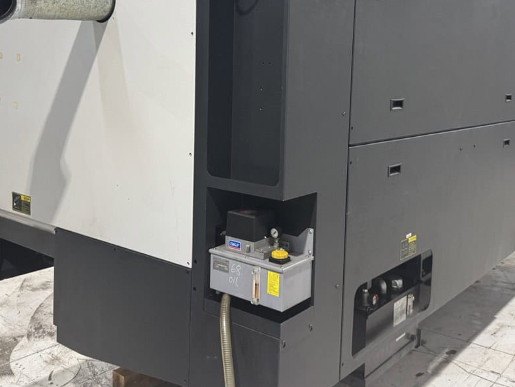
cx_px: 274
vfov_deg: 36.4
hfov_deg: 47.8
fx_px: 580
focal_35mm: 39
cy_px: 122
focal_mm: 6.8
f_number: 1.8
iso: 200
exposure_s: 1/120
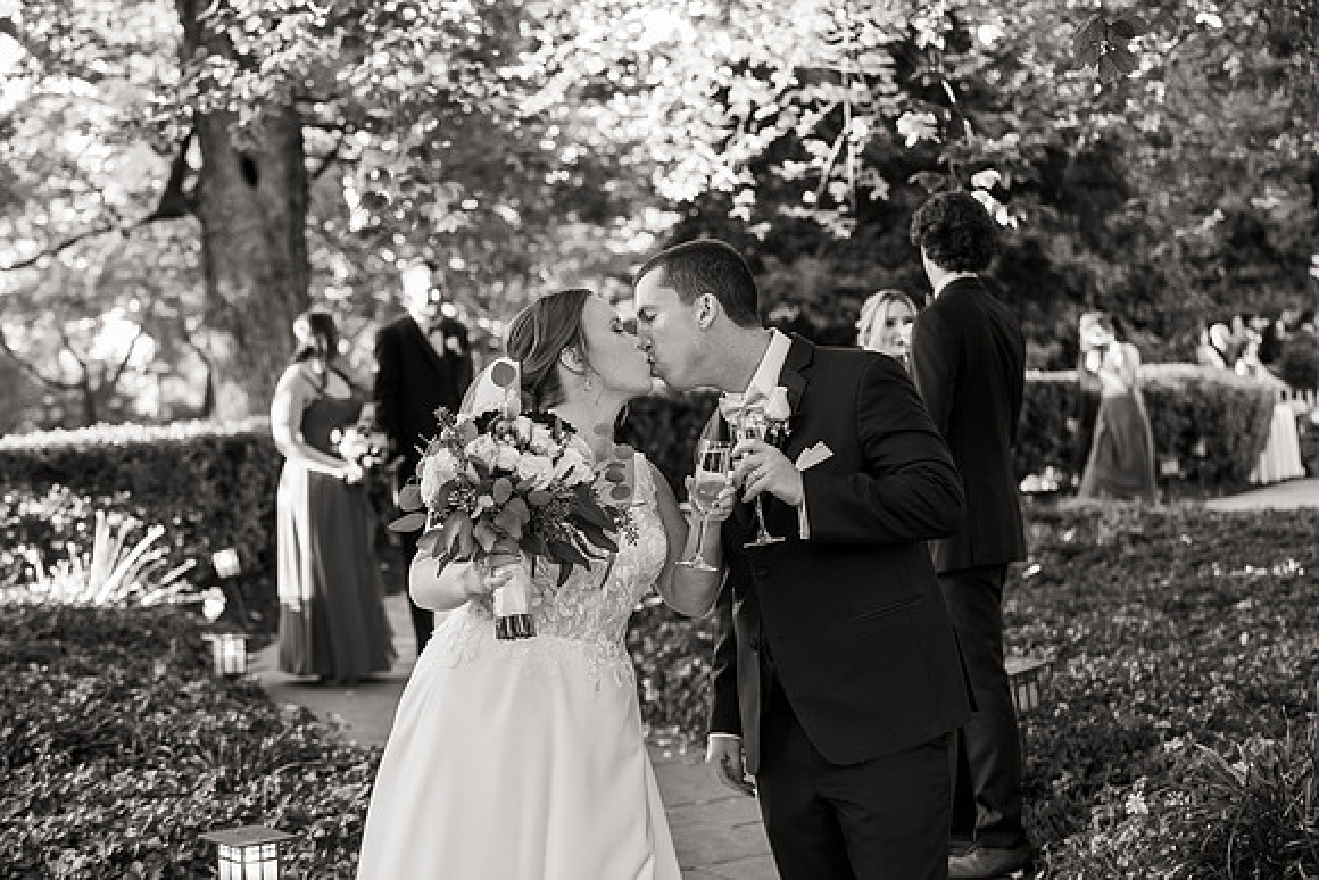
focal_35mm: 70
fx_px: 2565
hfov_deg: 28.8
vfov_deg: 19.5
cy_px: 440
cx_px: 660
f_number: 4
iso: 1000
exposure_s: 1/100
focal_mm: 70
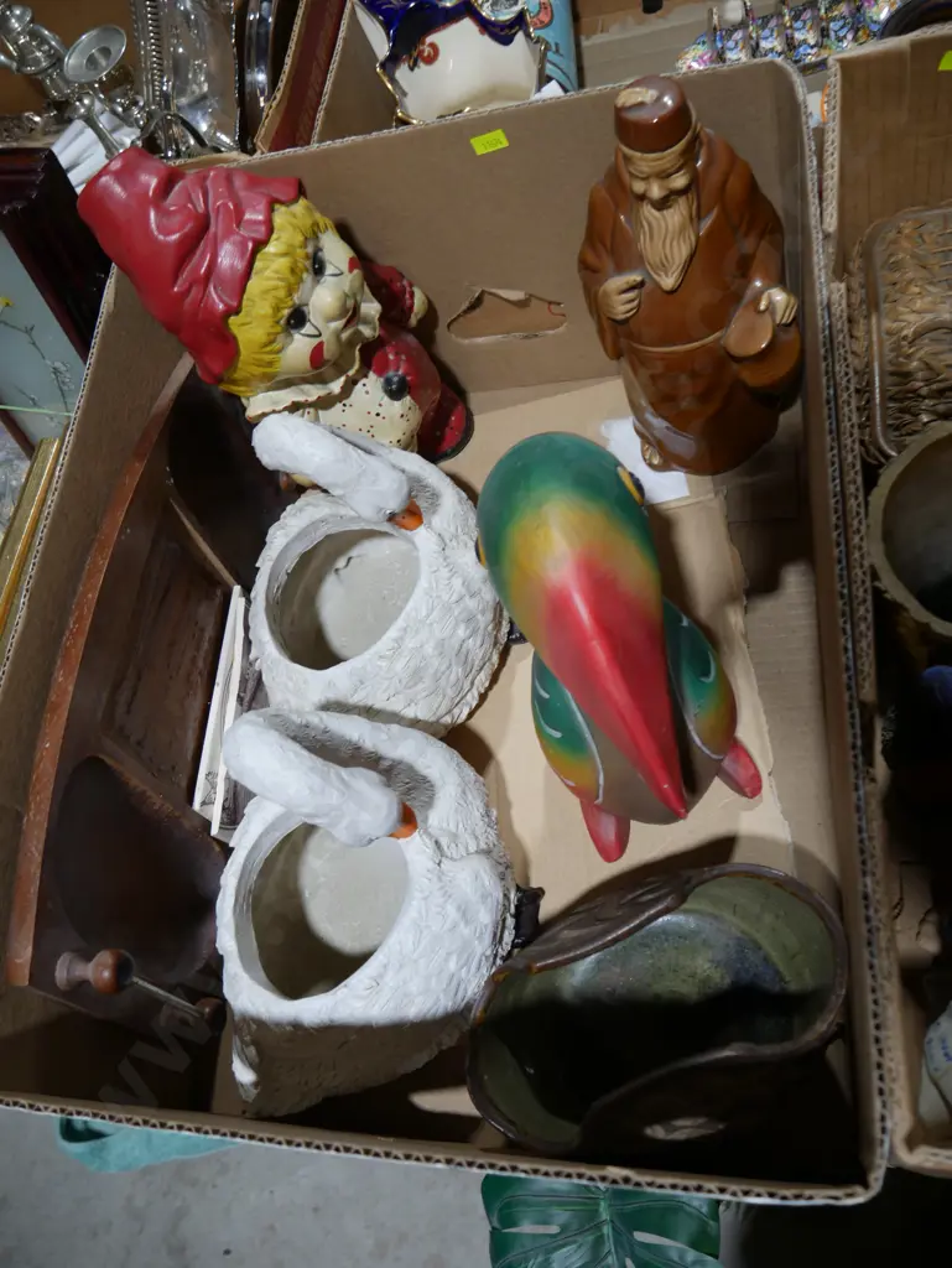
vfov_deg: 63.4
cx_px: 476
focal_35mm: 28
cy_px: 634
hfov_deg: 49.8
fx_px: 1026
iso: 200
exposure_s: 1/80
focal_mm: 14
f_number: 4
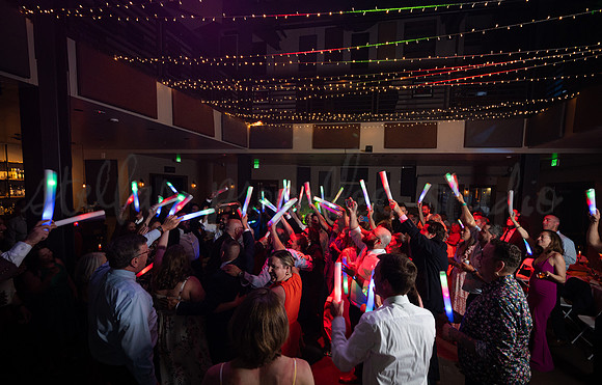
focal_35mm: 17
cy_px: 212
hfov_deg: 93.6
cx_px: 318
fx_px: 282
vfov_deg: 68.4
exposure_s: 1/80
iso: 3200
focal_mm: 16
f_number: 4
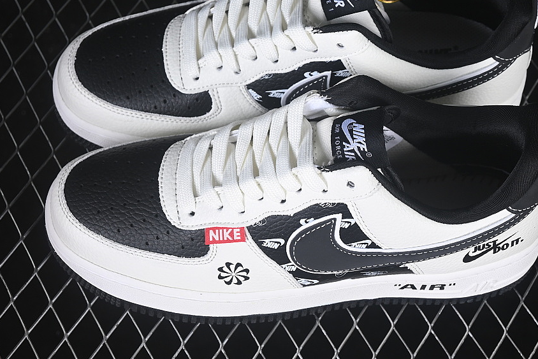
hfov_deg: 21.2
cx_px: 300
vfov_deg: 14.3
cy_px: 151
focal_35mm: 96
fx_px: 1435
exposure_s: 1/80
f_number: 7.1
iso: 160
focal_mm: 50
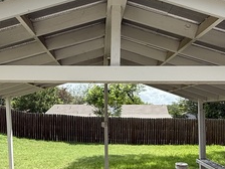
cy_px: 117
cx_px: 95
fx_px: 260
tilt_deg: -0.5
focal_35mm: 40
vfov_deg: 35.5
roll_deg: -1.0
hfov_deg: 46.6
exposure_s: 1/1368
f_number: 2.2
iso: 64
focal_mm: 2.22
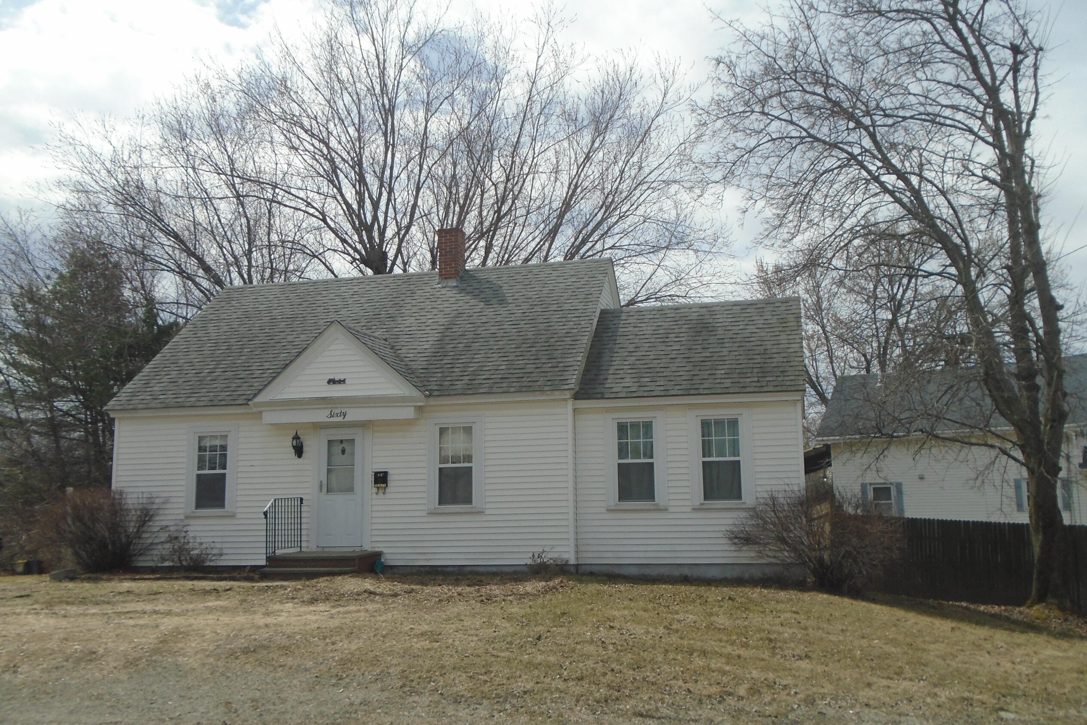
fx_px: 996
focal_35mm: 33
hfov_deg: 57.2
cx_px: 550
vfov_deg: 40.0
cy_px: 372
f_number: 8.8
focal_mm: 5.5
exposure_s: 1/320
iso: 100
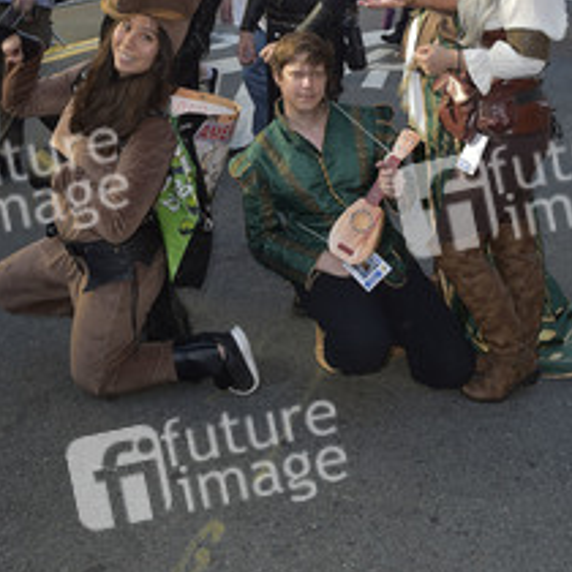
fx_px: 879
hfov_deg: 36.1
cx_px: 287
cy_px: 57
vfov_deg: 34.1
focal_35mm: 47
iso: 200
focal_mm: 29
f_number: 6.3
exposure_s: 1/250
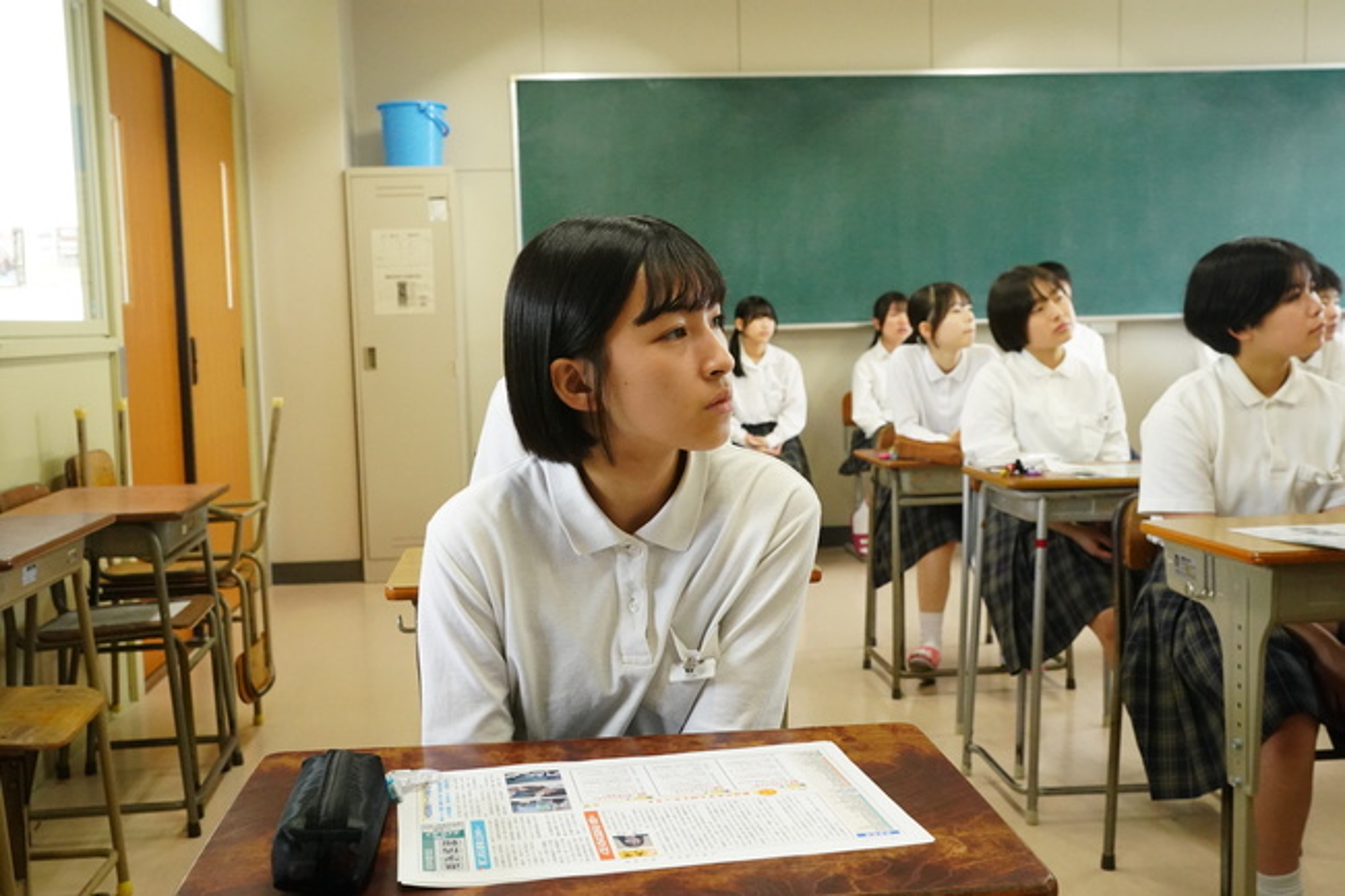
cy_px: 448
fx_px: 1494
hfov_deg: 48.5
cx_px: 672
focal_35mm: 40
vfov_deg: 33.4
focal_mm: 40
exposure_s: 1/320
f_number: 7.1
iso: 8000
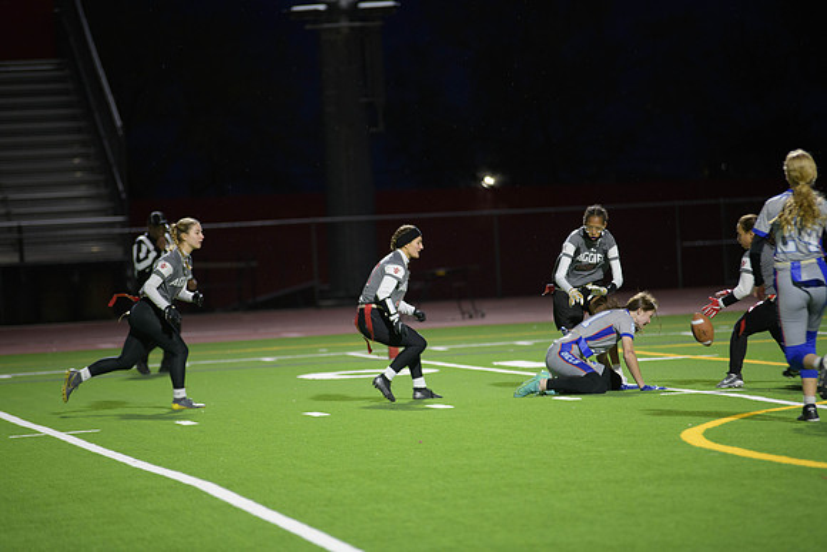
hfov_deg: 10.8
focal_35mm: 190
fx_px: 4366
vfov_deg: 7.2
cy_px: 276
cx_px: 414
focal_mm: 190
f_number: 2.8
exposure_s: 1/200
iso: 1400
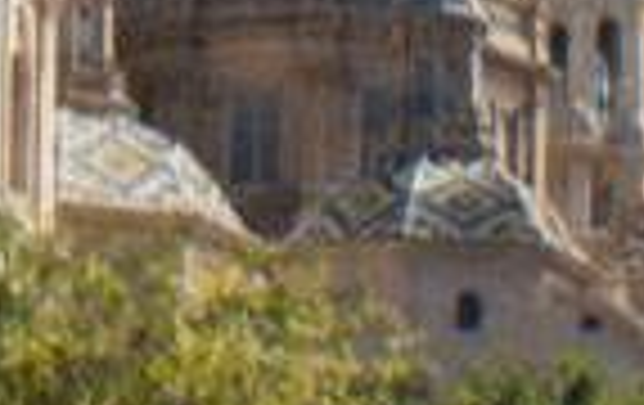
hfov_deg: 8.3
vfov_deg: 5.3
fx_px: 4379
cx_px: 770
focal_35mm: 249
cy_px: 310
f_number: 7.1
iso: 400
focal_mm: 35
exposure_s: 1/500
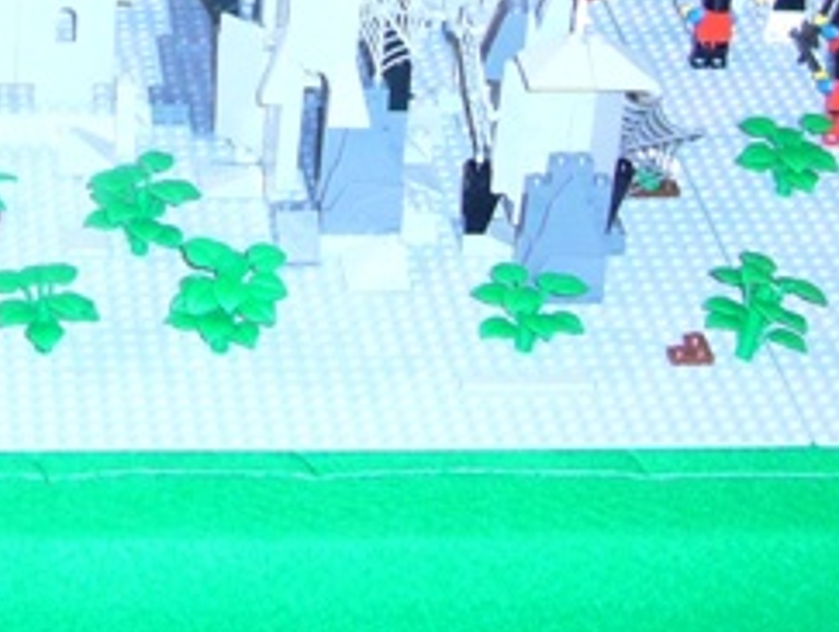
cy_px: -356
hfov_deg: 16.8
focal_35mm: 115
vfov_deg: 12.2
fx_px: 2791
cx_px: 52
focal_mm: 5.8
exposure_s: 1/30
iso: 160
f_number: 2.8
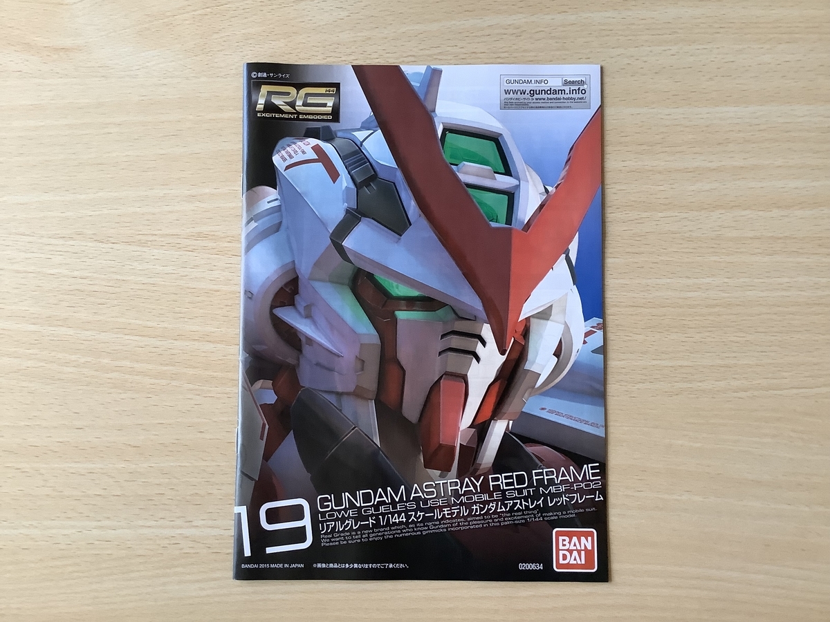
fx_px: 743
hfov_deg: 58.4
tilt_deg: -86.9
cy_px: 311
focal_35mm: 31
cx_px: 415
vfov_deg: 45.4
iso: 160
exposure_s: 1/60
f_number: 2.4
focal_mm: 3.3
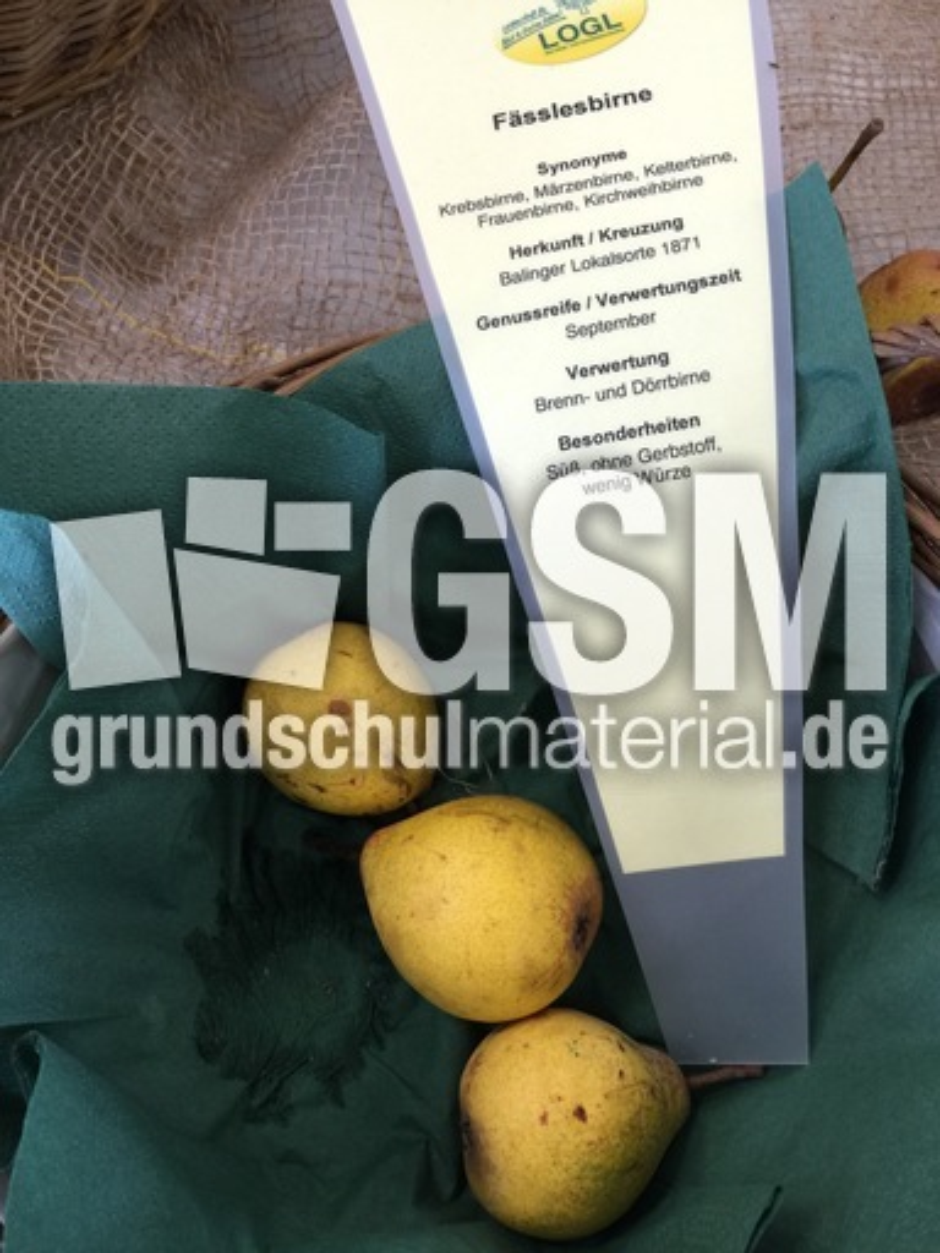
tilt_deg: -71.0
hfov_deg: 48.2
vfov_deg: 61.7
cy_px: 626
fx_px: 1050
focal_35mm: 29
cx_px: 470
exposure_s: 1/17
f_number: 2.2
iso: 40
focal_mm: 4.15
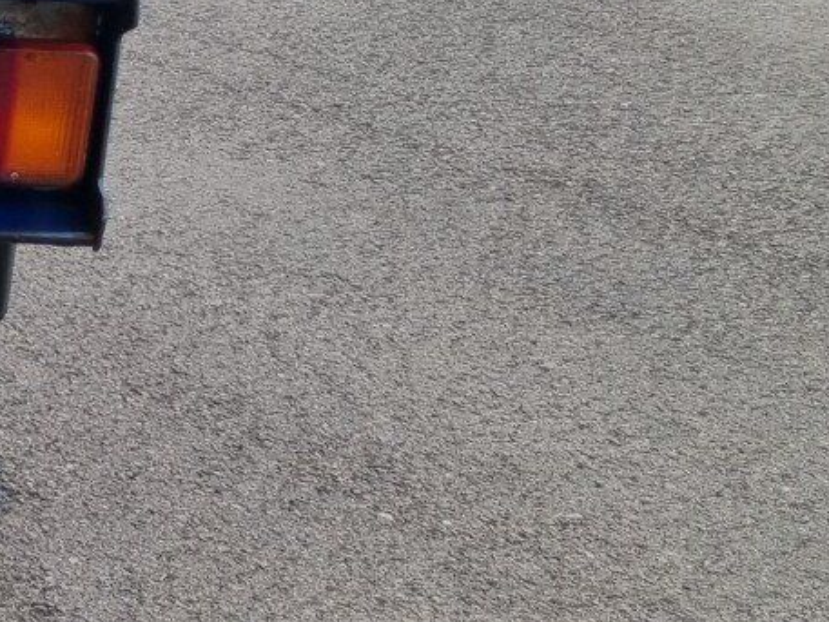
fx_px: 2659
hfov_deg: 14.2
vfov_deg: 13.3
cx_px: -936
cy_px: 148
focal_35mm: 111
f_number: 1.8
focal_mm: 5.4
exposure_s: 1/820
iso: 50
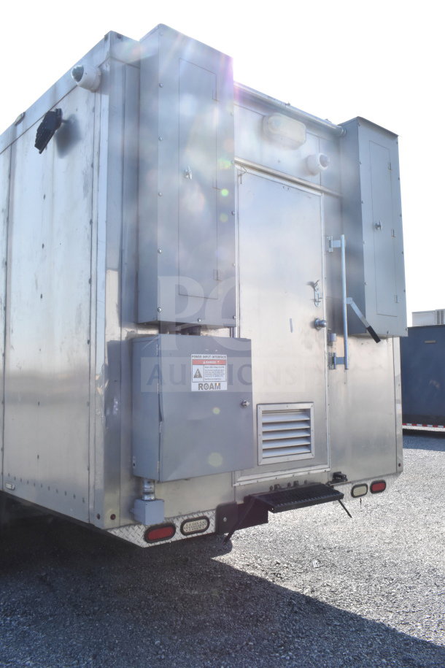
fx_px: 556
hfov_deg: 43.6
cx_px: 222
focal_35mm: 30
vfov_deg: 61.9
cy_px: 334
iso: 1100
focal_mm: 20
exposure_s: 1/160
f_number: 25
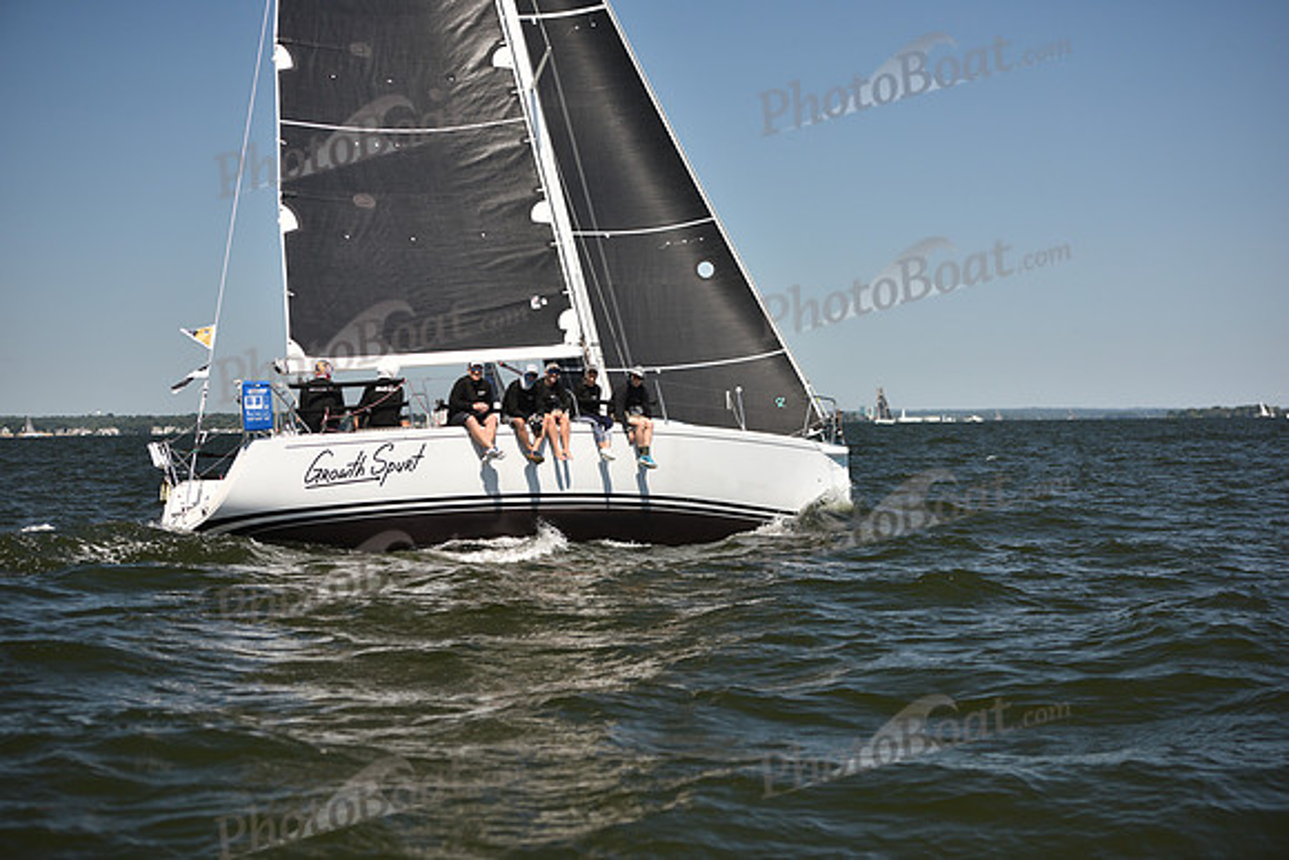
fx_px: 2507
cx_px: 644
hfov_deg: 28.8
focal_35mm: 70
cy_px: 430
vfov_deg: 19.5
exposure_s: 1/1600
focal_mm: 70
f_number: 3.2
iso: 250
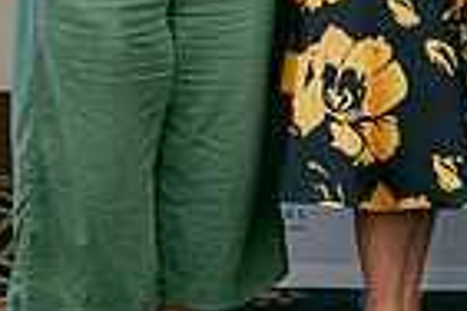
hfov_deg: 9.6
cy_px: -202
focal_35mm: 206
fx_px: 2672
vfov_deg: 6.6
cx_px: 755
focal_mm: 50
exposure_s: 1/125
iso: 125
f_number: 2
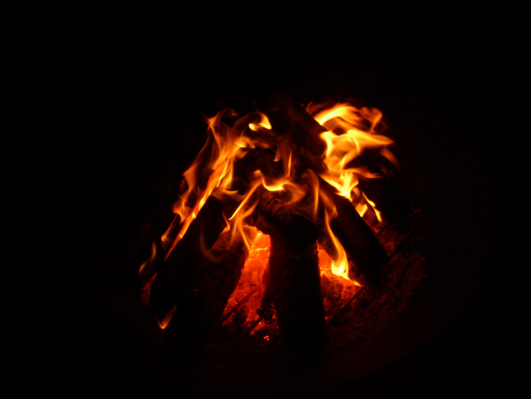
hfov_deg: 31.7
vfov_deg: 24.0
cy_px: 200
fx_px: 936
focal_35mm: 61
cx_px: 266
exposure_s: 1/60
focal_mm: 10.3
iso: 100
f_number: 3.6
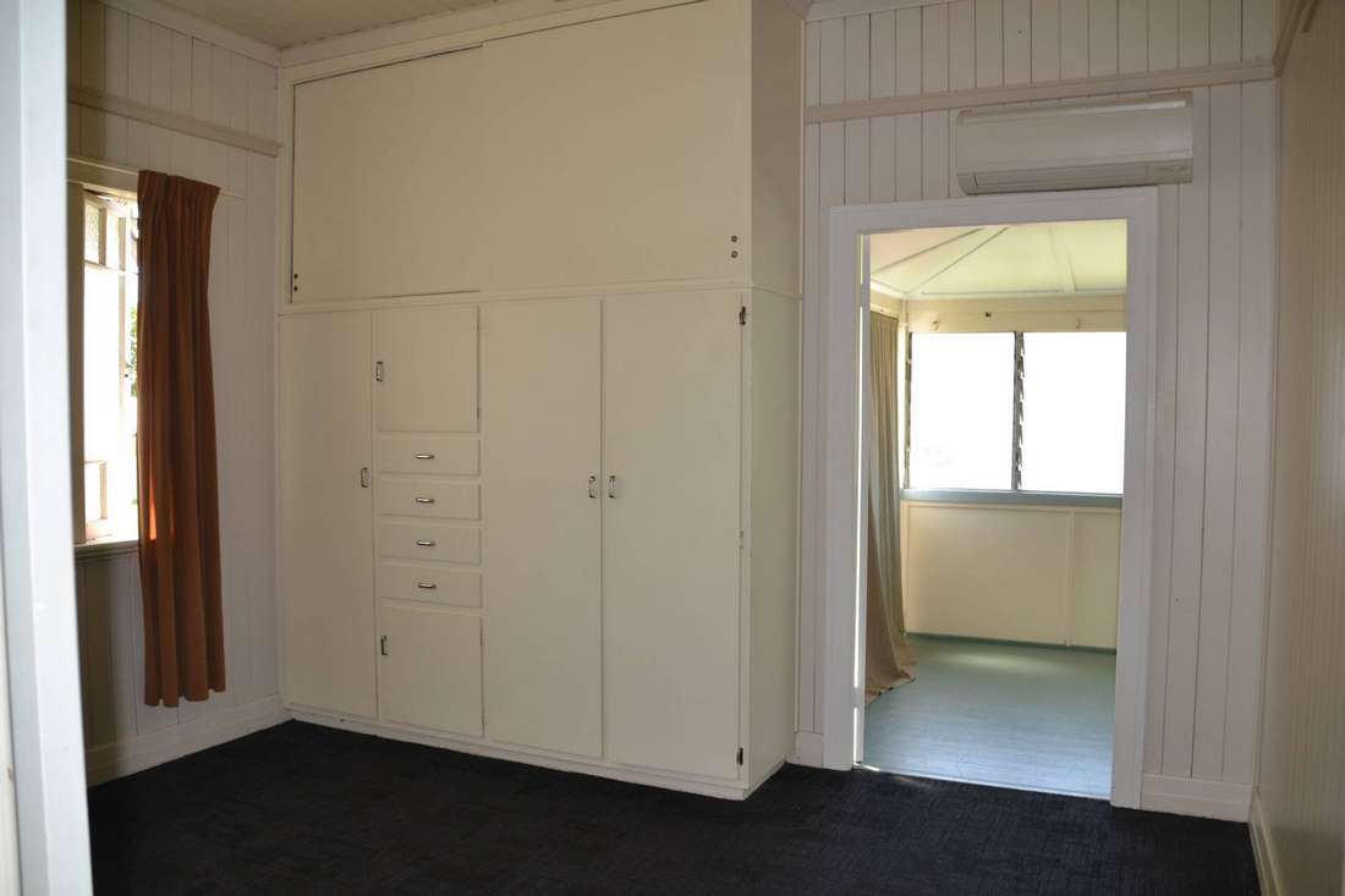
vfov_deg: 47.9
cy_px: 448
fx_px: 1009
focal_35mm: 27
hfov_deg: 67.4
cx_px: 672
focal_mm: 18
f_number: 4
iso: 250
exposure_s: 1/125
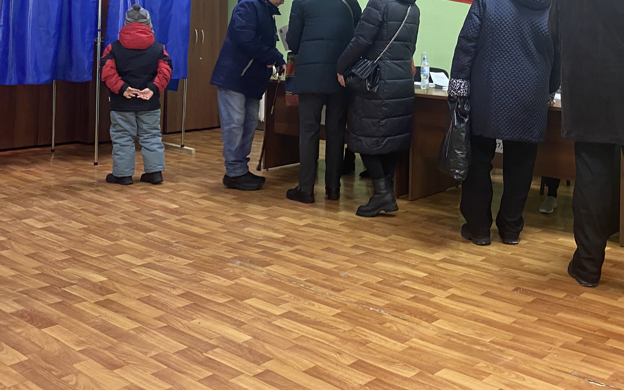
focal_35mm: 42
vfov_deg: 29.2
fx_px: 714
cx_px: 442
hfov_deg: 46.0
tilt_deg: +0.2
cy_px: 35
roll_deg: -1.7
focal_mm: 4.25
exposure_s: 1/50
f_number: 1.8
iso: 160
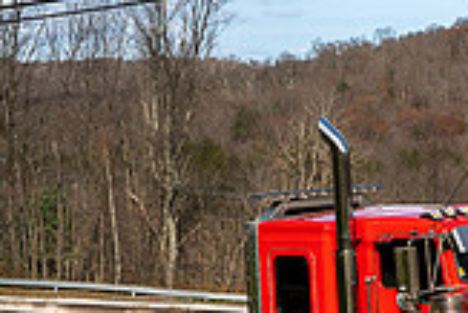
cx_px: 560
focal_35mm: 135
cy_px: 251
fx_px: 1757
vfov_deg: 10.2
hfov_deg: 14.7
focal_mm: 38
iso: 125
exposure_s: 1/160
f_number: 2.2
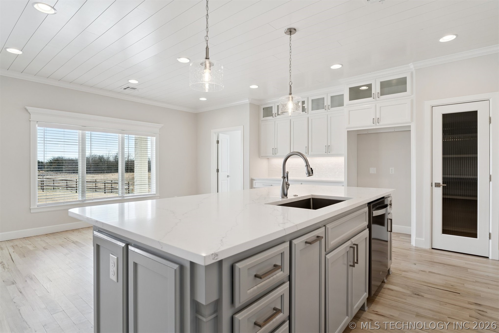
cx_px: 250
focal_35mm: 18
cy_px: 166
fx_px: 255
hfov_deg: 88.7
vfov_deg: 66.2
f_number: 6.3
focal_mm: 18.4
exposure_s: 1/100
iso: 200
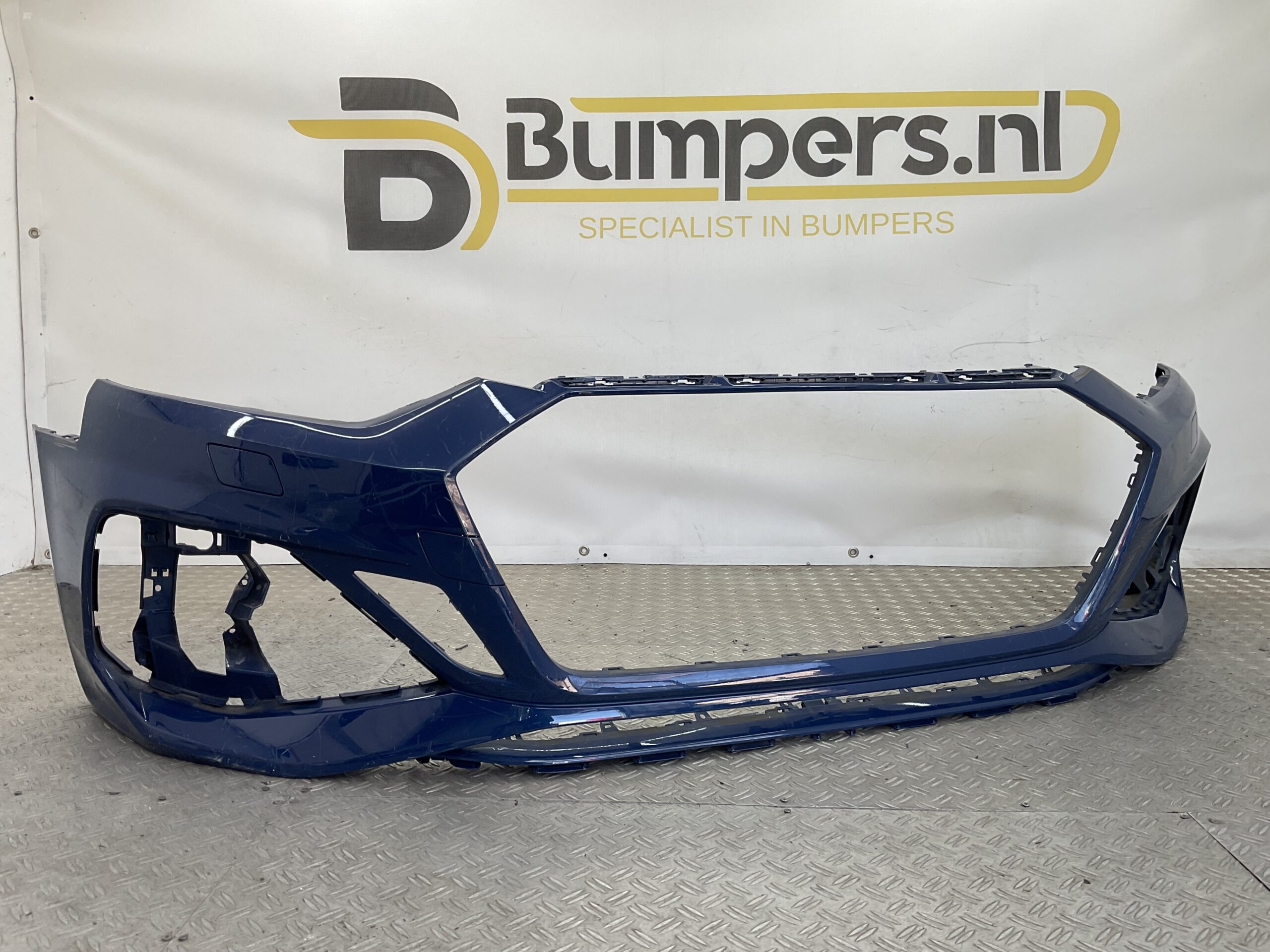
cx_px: 635
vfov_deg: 48.2
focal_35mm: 29
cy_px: 476
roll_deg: -0.3
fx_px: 1064
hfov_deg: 61.7
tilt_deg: -9.4
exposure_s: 1/130
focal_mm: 3
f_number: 1.8
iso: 16
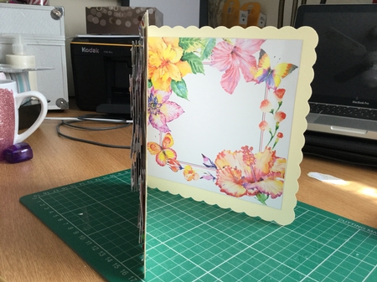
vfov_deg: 45.4
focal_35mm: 31
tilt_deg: -16.1
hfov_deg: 58.4
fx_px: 337
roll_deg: -3.0
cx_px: 188
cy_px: 141
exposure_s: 1/33
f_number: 2.4
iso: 40
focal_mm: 3.3
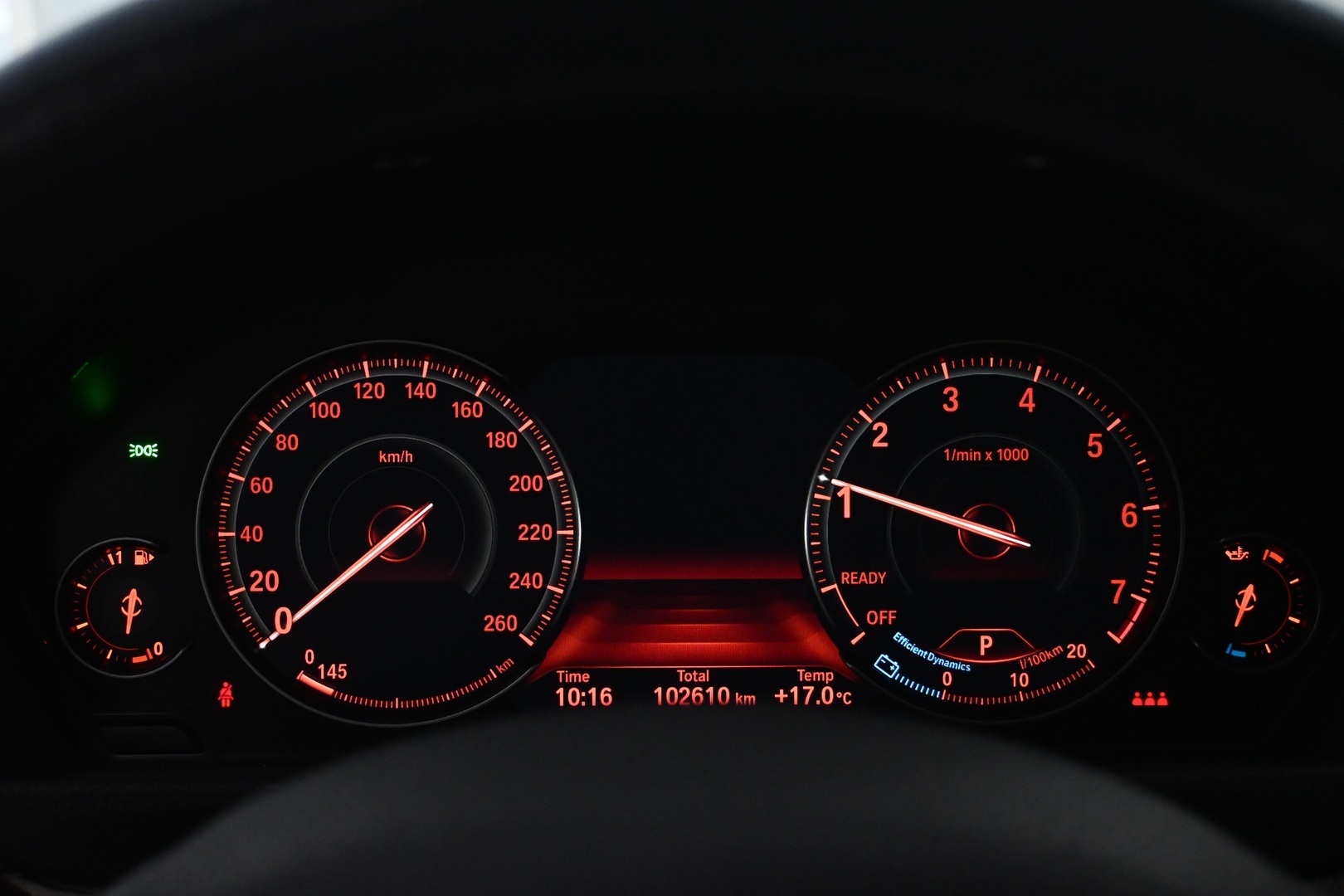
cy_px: 448
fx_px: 1764
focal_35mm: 47
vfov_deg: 28.5
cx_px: 672
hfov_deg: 41.7
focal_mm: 31.5
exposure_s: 1/80
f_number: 5
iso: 3200
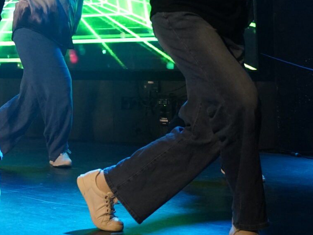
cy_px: -4
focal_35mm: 102
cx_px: -163
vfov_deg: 14.3
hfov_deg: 17.3
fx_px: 922
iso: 5000
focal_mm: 31.3
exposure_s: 1/160
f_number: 2.8
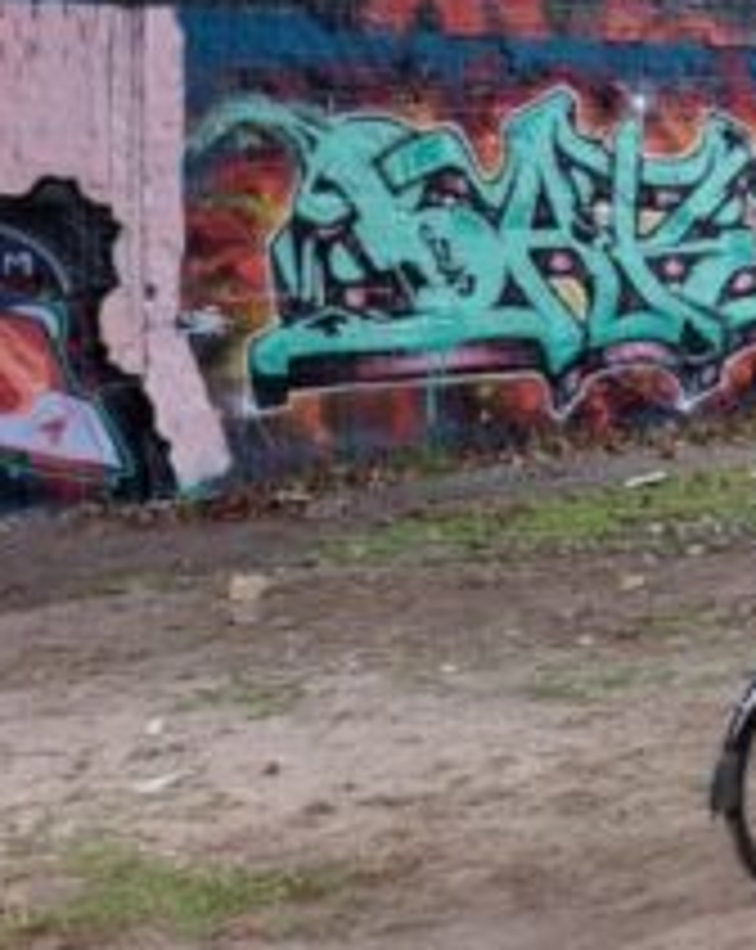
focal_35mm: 89
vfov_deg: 21.1
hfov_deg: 13.9
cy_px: 122
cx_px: 1616
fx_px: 2496
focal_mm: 5.23
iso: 50
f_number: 1.8
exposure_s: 1/100
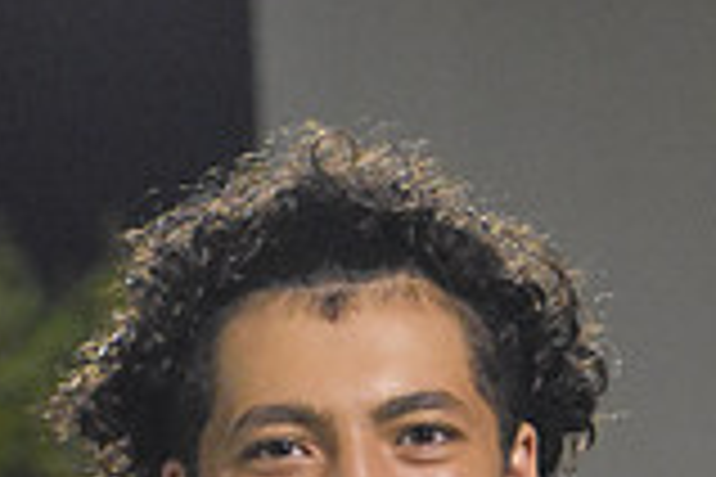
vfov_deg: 3.5
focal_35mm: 383
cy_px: 1287
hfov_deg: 5.4
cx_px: 475
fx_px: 7617
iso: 8000
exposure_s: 1/125
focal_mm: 70
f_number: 4.5
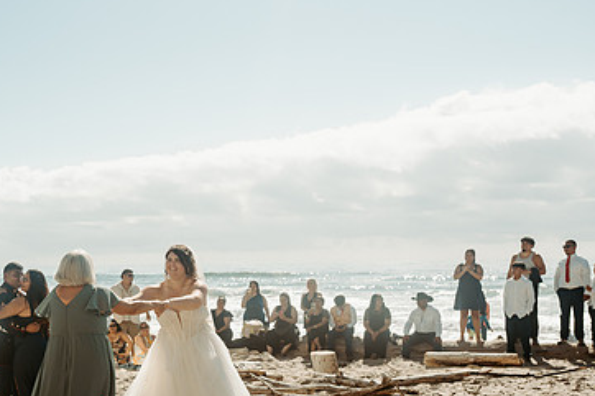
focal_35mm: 59
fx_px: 975
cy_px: 300
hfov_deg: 33.2
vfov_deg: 22.7
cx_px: 136
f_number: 4
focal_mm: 35
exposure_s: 1/2500
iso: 100
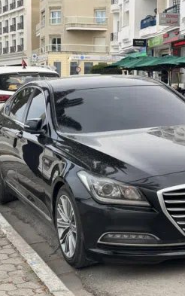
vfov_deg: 24.9
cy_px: 147
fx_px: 669
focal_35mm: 83
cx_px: 98
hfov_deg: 15.7
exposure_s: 1/121
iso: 32
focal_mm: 9
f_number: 2.8
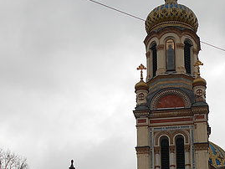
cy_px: 213
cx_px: 169
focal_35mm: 87
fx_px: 566
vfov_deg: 16.2
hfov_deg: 22.3
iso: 80
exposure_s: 1/400
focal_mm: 4.6
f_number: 3.2
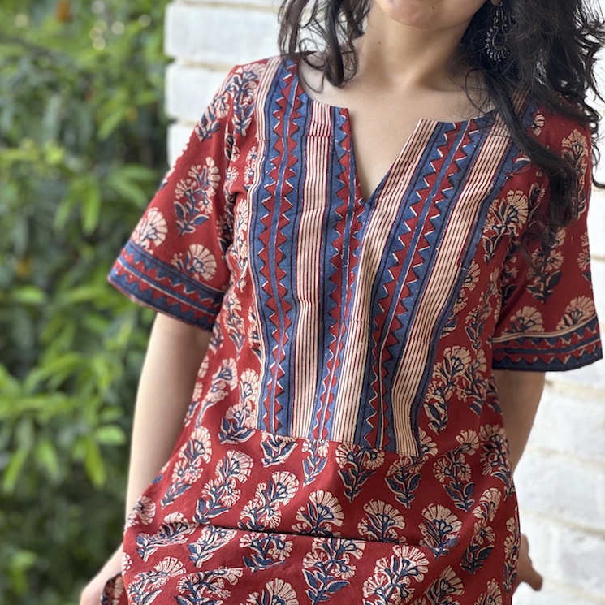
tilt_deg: -13.8
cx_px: 302
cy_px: 235
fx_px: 1799
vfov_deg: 19.1
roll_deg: +1.7
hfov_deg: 19.1
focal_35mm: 91
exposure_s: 1/99
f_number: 2.8
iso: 64
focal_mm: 9
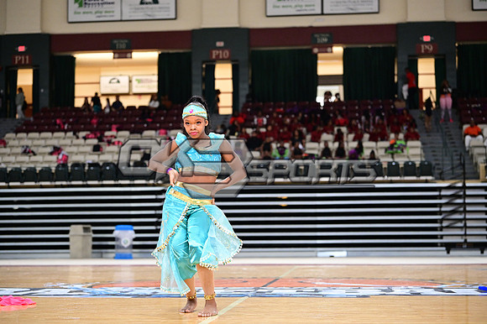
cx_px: 244
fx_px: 946
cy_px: 162
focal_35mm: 70
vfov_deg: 19.4
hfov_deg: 28.9
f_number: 3.2
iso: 6400
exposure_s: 1/1000
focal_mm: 70
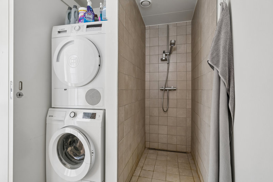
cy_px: 91
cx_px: 136
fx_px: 136
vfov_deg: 67.4
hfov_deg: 90.0
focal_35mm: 18
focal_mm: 18
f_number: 7.1
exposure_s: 1/5
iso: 800
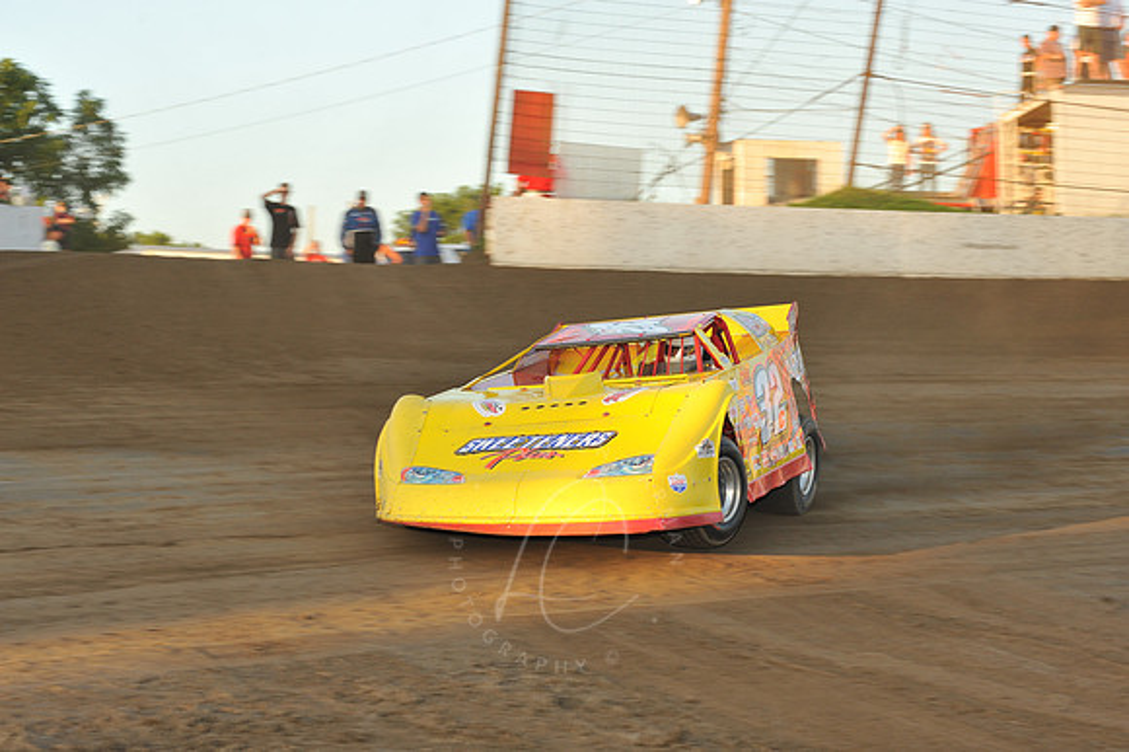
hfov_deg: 22.2
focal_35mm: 92
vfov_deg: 14.8
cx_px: 564
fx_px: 2883
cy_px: 376
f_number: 8
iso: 800
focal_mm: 92
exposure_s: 1/320
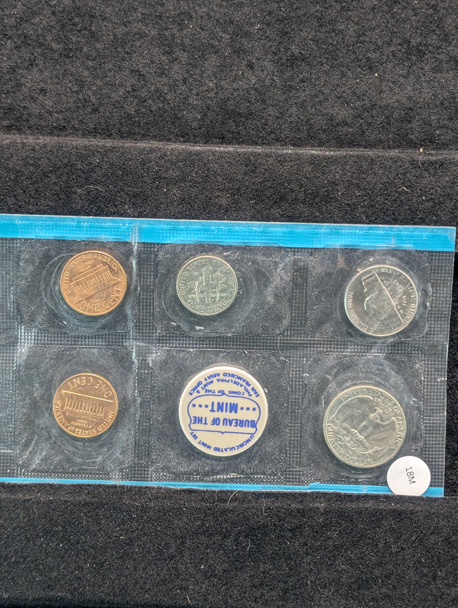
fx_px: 862
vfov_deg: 38.9
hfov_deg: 29.7
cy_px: 304
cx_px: 229
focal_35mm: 49
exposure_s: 1/58.1
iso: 566
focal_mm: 6.9
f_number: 1.68
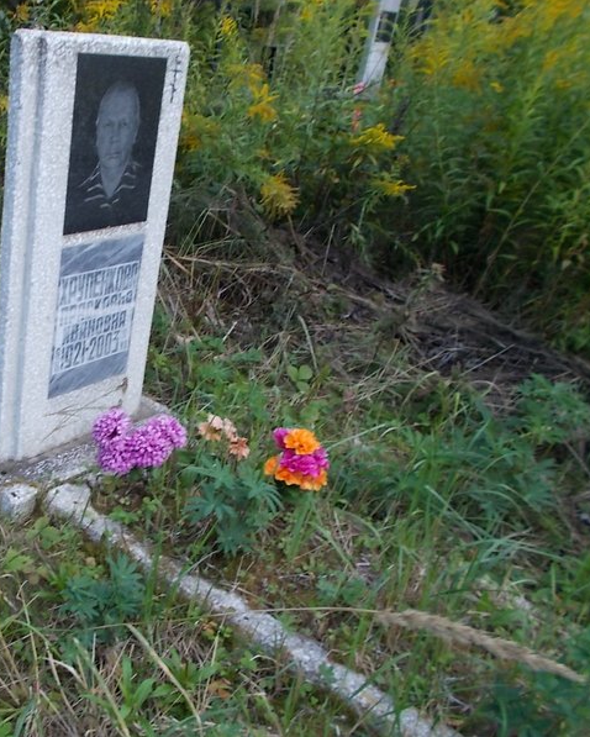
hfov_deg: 41.2
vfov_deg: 52.8
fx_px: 742
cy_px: 368
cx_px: 102
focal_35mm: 34
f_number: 3.2
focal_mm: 4.6
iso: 80
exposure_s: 1/40
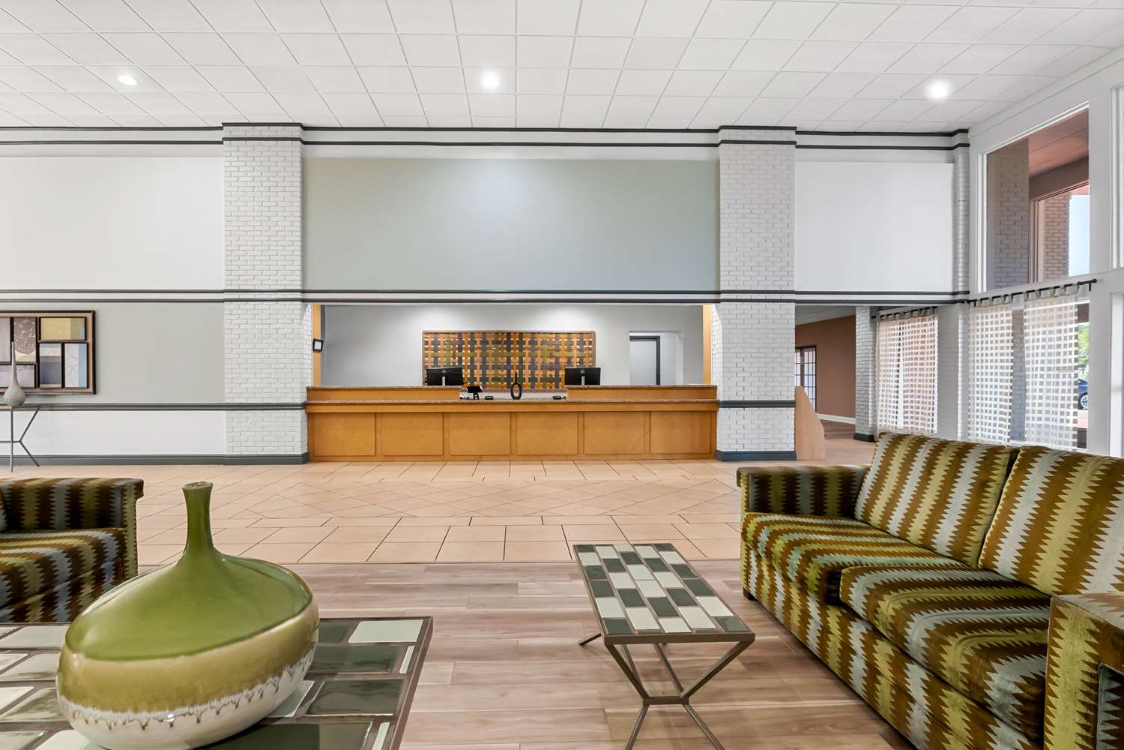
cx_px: 562
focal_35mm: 17
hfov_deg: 93.3
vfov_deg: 70.4
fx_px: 531
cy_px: 375
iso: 800
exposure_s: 1/8
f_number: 8
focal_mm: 17
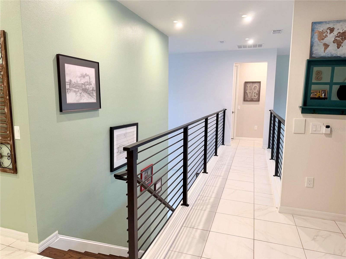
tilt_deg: -8.1
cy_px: 130
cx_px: 173
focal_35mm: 24
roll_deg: -0.1
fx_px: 240
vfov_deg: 56.8
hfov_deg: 71.6
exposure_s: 1/60
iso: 160
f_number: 1.78
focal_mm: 6.76
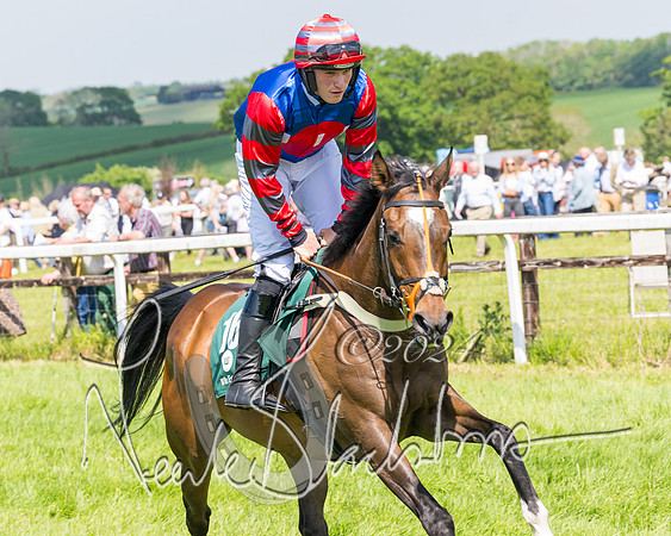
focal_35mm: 160
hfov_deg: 12.1
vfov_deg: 9.7
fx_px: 3169
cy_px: 238
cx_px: 369
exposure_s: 1/800
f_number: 5
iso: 200
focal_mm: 85
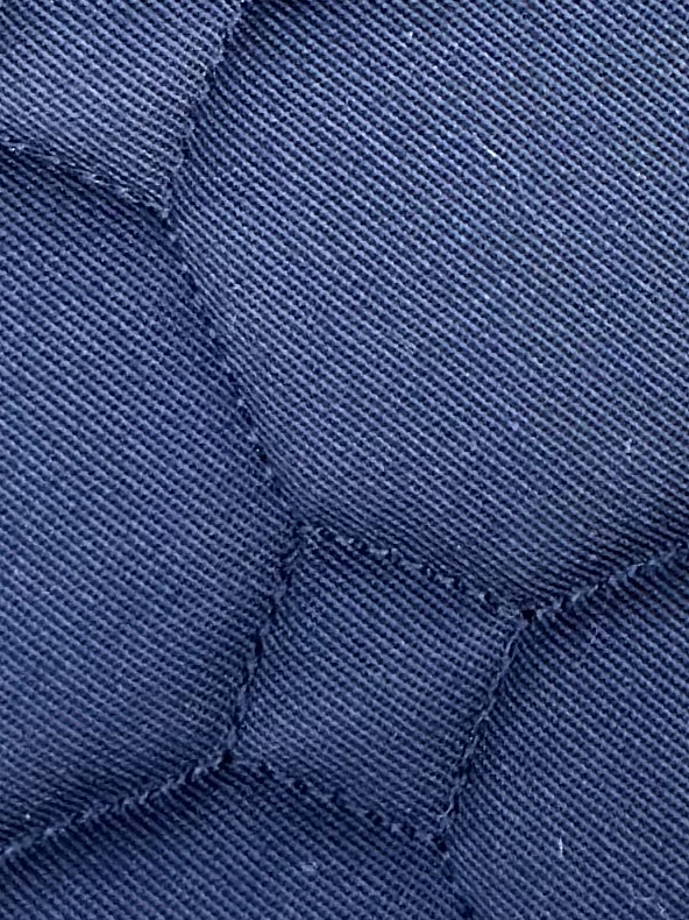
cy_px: -500
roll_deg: +18.9
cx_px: 1641
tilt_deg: -34.0
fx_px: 6506
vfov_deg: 7.9
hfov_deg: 5.8
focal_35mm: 245
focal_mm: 6.86
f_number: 1.78
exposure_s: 1/227
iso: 80
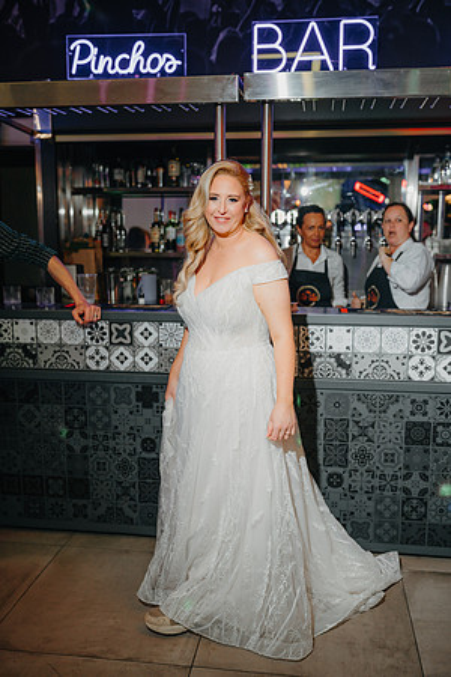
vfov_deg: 54.4
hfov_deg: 37.9
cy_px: 338
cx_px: 226
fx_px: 658
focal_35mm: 35
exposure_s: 1/200
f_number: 2.2
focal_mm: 35
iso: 200
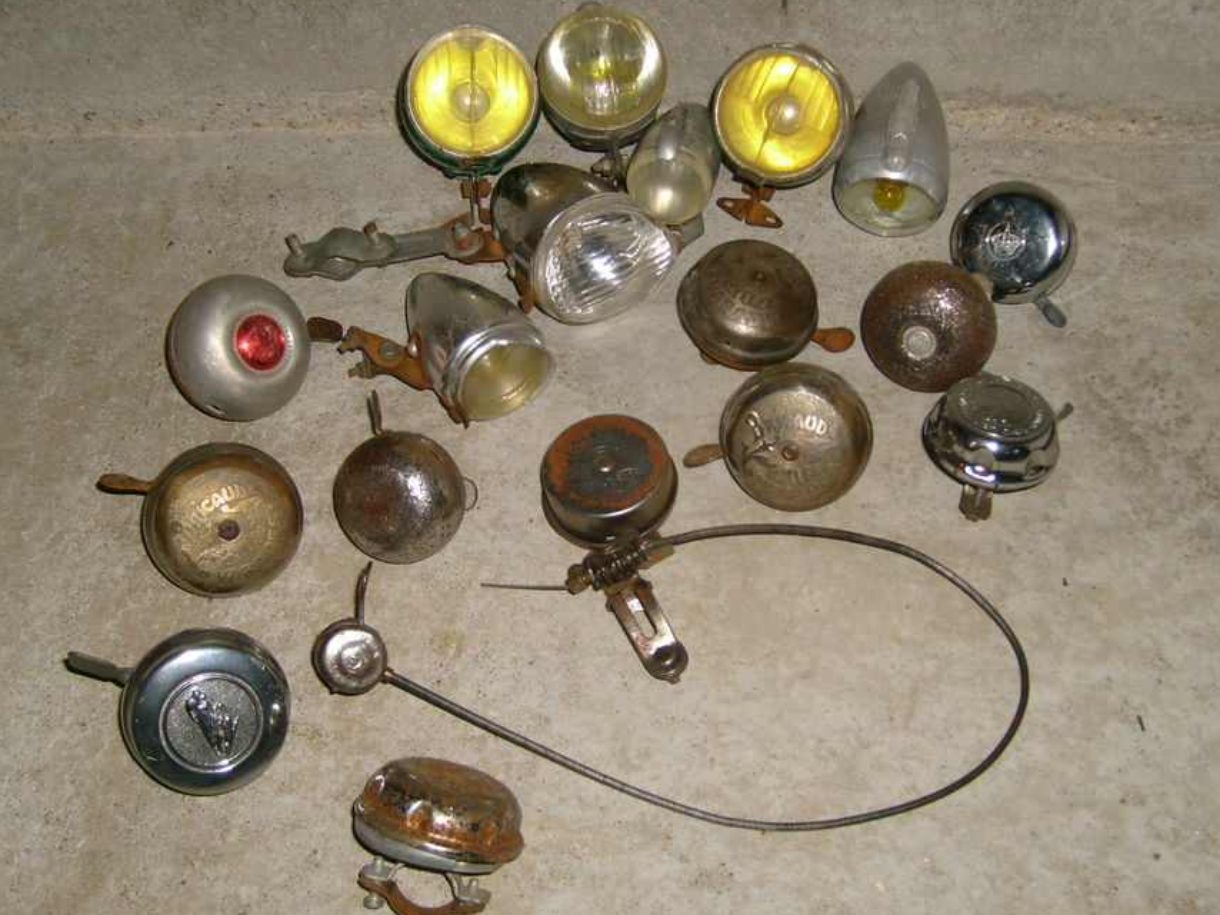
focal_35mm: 41
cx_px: 644
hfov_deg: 45.8
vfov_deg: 35.1
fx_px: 1445
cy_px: 427
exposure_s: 1/45
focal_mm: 5.8
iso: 100
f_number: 2.8
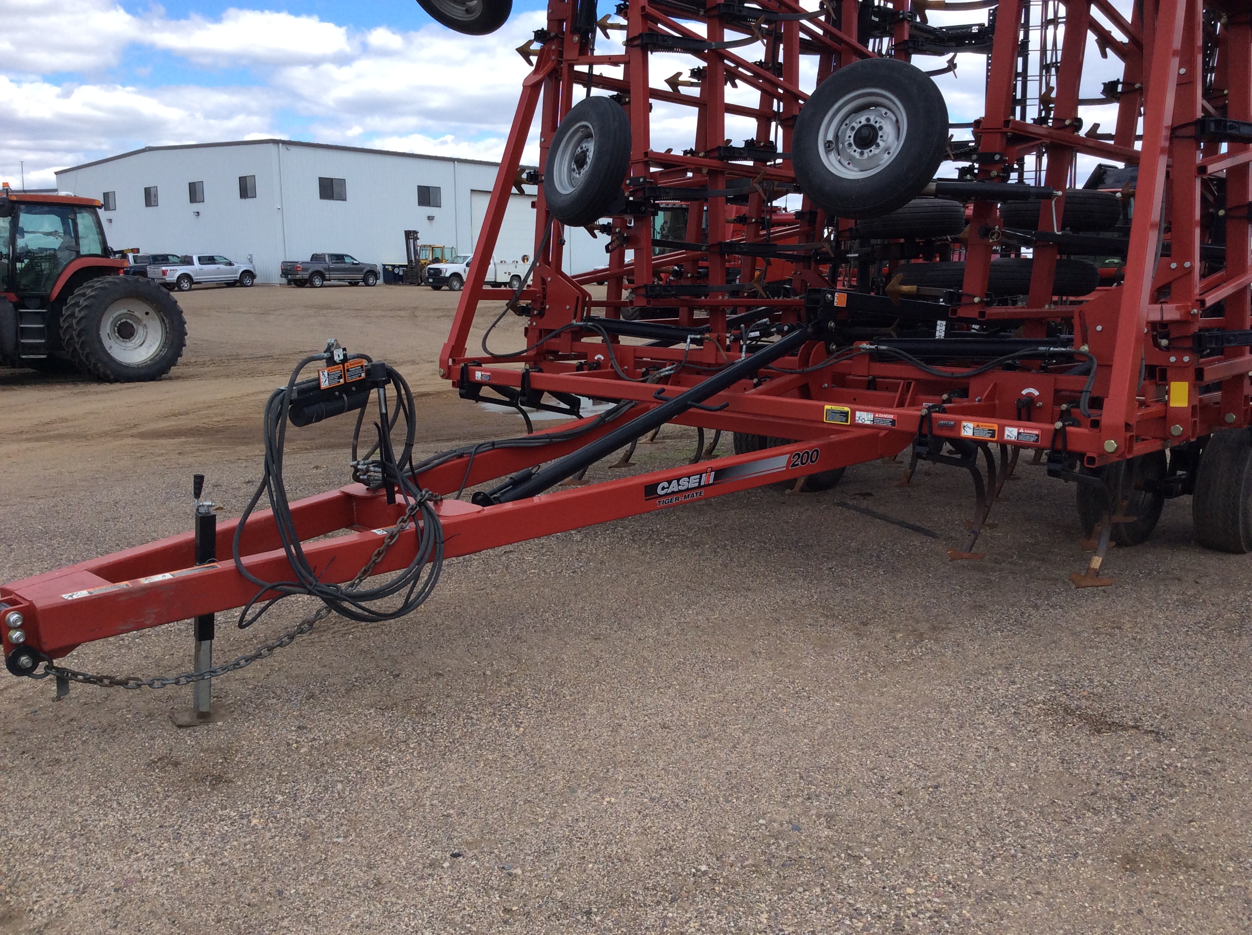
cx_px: 626
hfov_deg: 56.9
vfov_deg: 44.1
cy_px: 468
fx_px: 1156
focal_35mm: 32
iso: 32
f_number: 2.4
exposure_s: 1/1040
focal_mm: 3.3
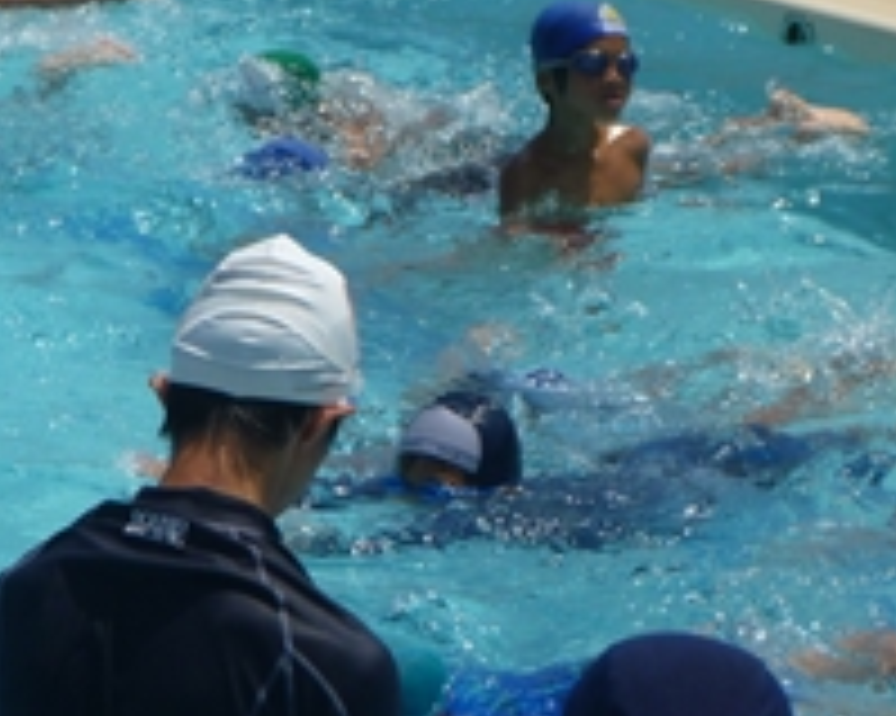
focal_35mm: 196
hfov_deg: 9.9
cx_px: 446
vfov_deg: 7.9
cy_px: 277
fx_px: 5195
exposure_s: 1/640
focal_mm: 14.3
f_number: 5.6
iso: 100
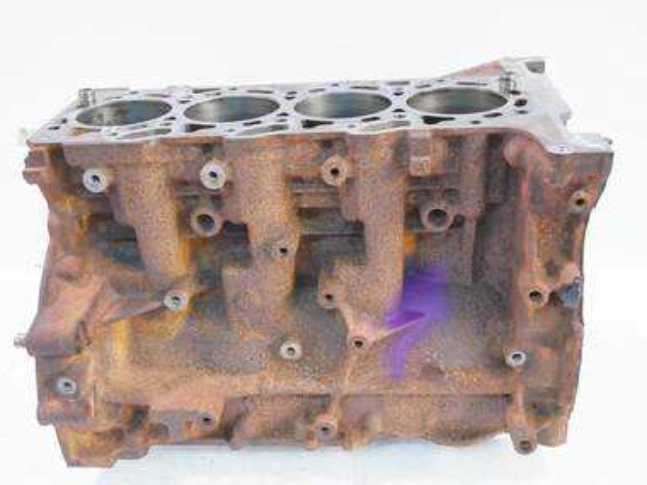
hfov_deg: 43.8
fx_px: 804
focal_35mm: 43
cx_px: 310
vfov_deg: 33.4
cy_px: 301
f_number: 4
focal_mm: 17
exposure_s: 1/60
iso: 800
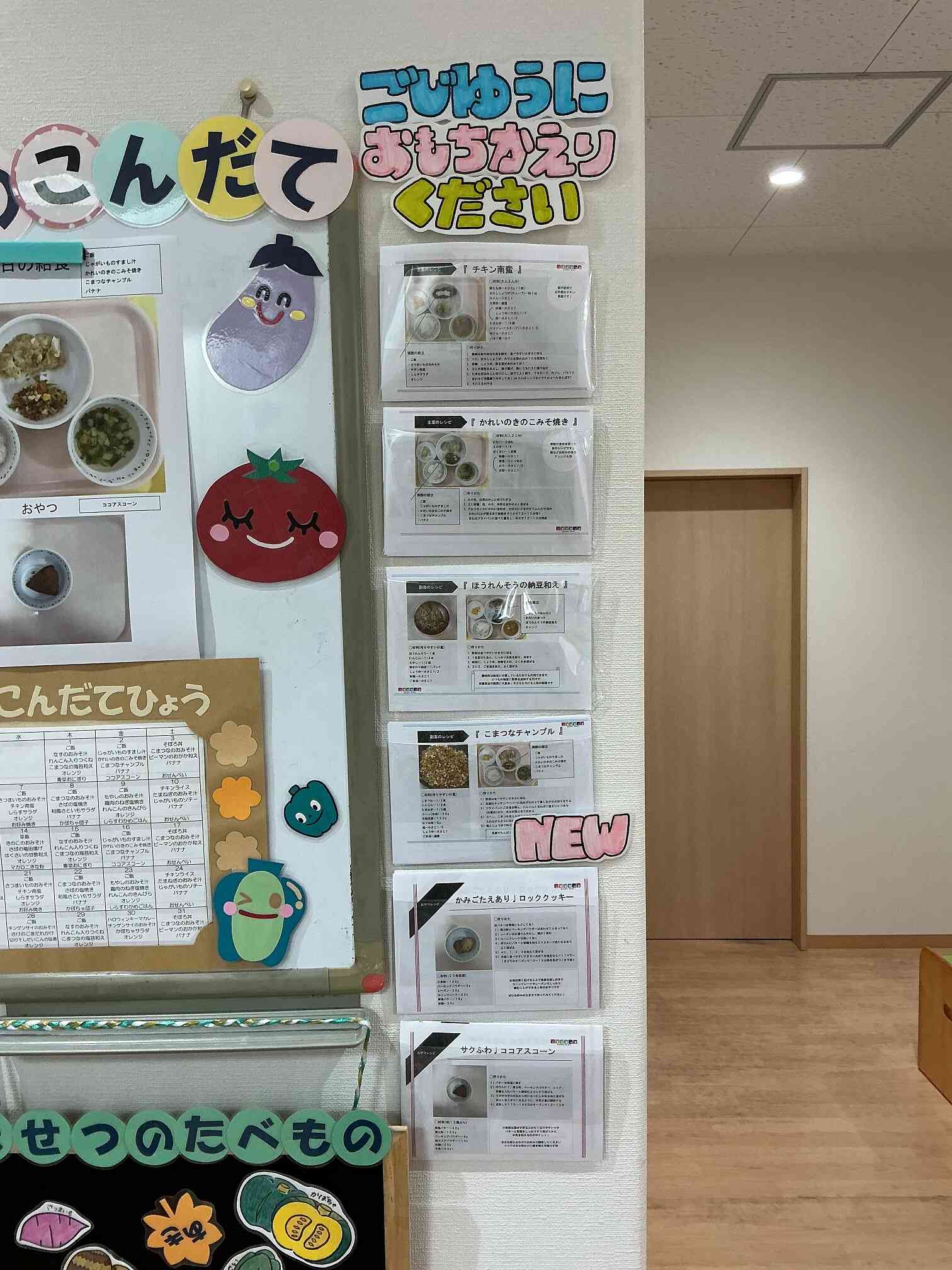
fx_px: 1063
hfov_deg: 48.2
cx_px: 476
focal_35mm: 29
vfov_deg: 61.7
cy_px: 635
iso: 64
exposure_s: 1/120
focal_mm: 3
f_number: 1.8
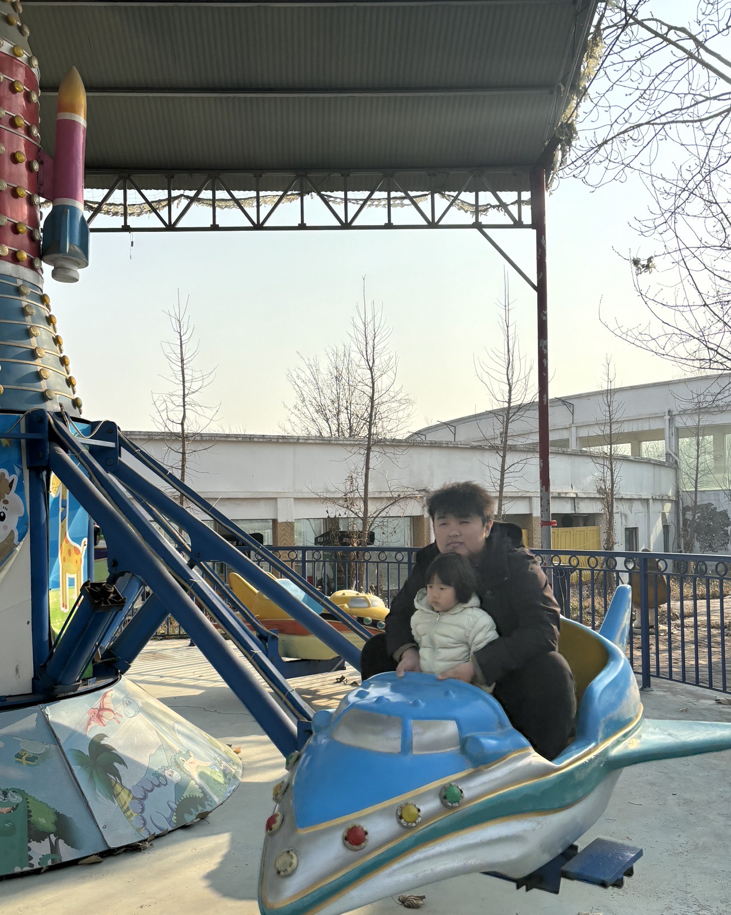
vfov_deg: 57.1
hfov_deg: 47.1
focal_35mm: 31
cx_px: 345
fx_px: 839
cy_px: 500
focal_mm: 5.96
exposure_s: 1/3311
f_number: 1.6
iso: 50
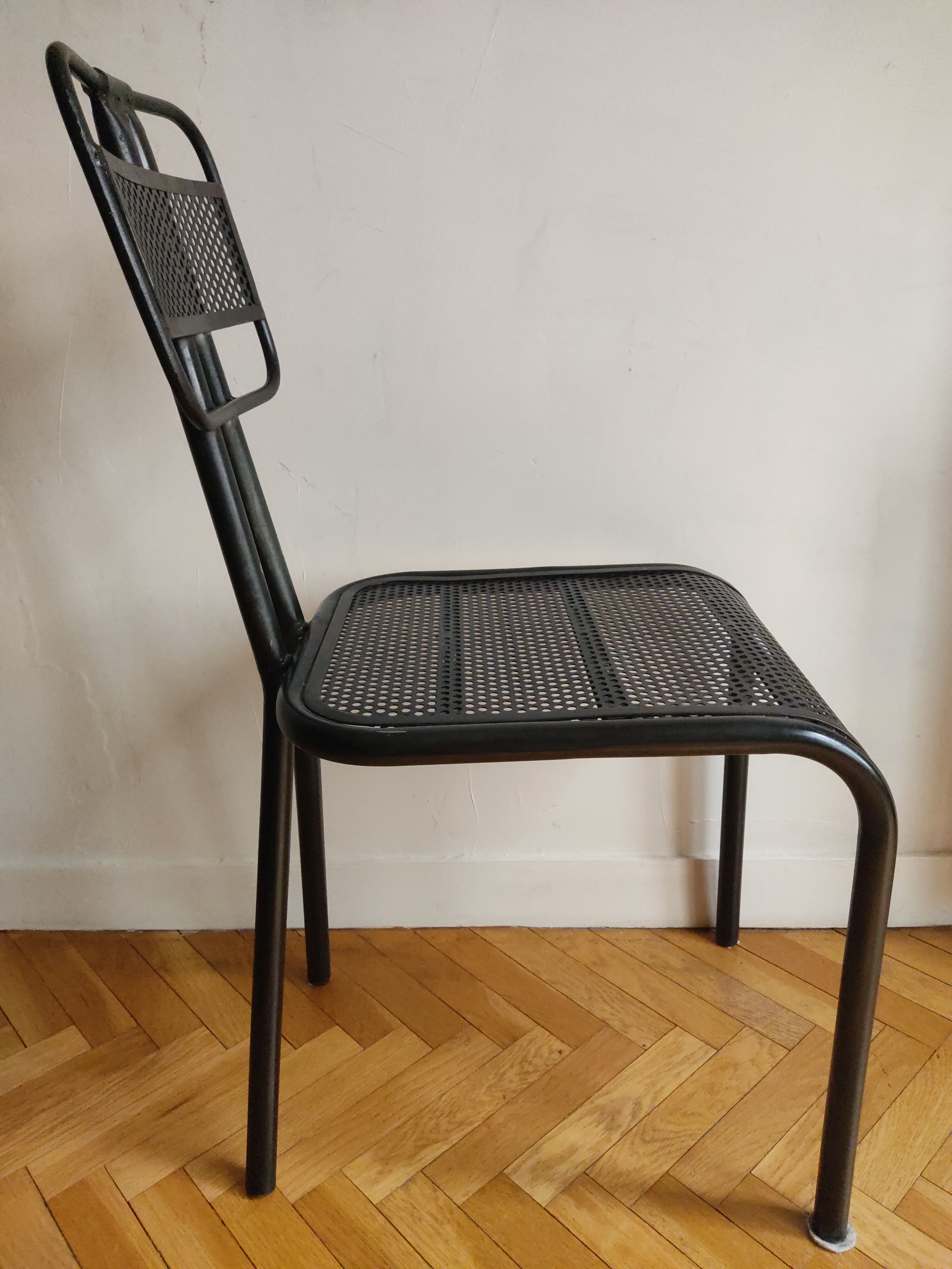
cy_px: 634
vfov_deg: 67.3
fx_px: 953
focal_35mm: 26
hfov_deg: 53.1
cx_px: 476
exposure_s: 1/1299
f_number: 1.79
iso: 3200
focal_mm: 4.74
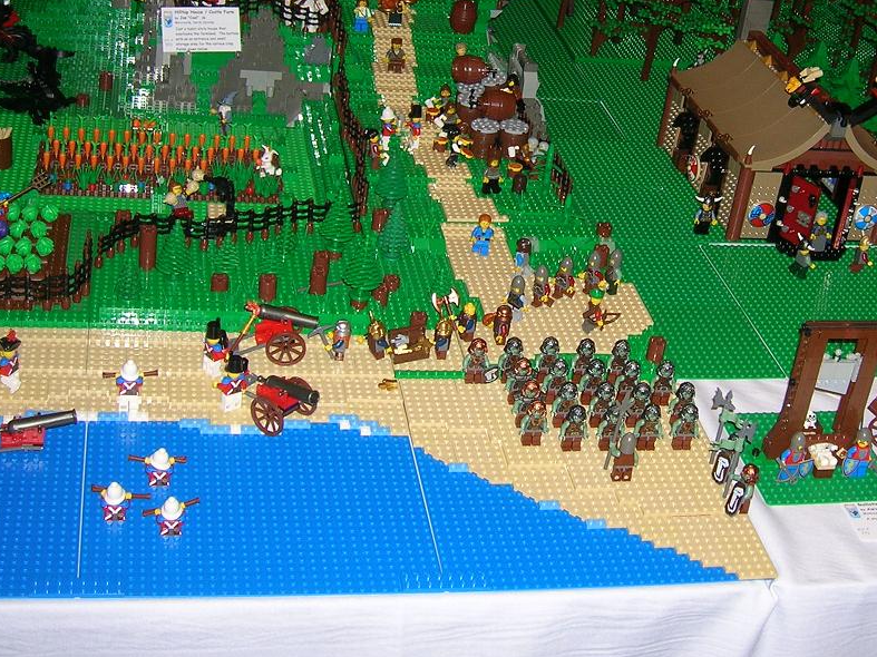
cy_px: 176
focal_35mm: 56
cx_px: 565
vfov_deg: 25.8
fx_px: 1419
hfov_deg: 34.1
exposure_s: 1/60.1
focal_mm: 5.7
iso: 50
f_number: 2.9
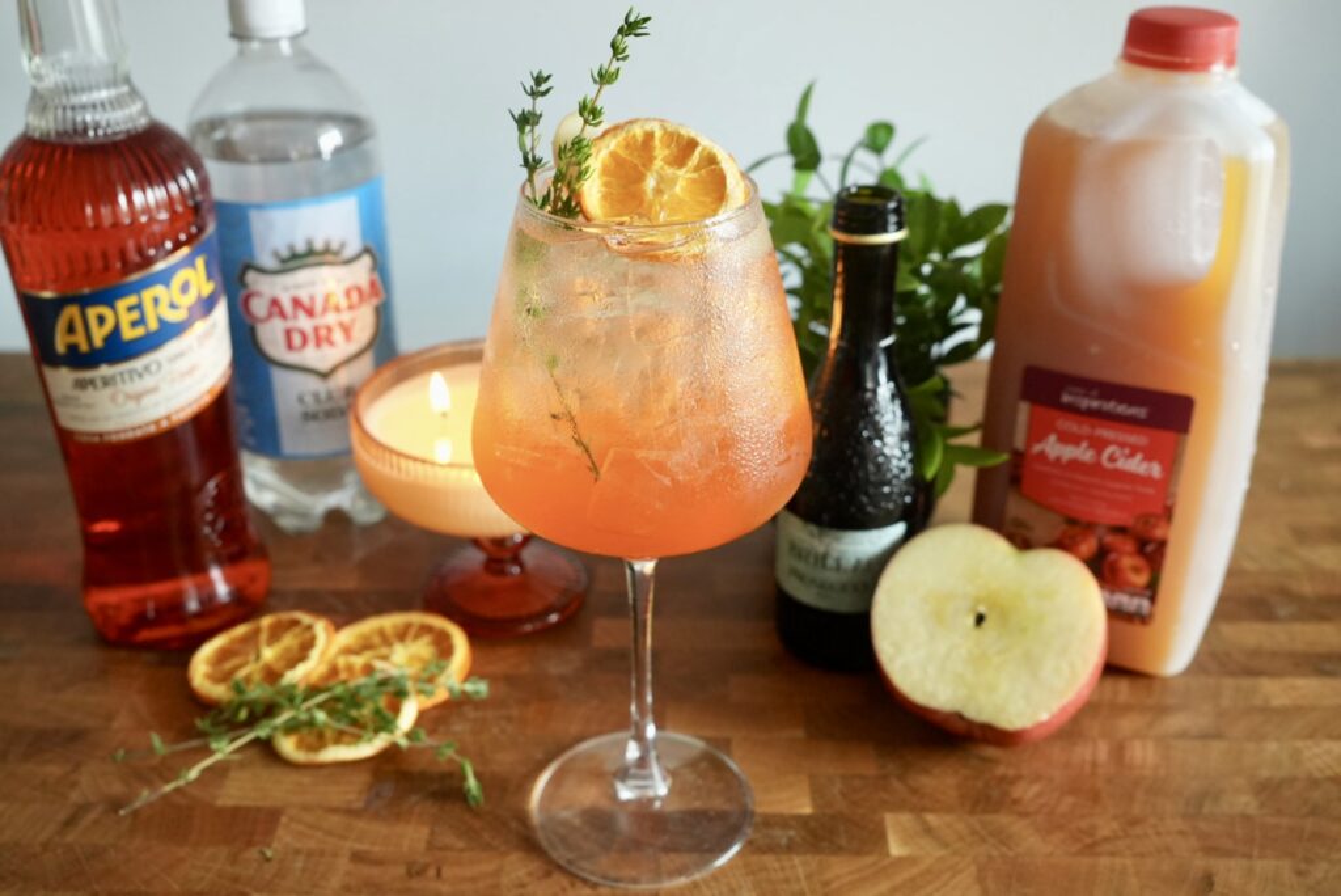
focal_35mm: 37
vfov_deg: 36.1
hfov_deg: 52.0
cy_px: 448
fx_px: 1375
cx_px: 670
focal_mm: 24.6
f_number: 4.5
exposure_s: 1/125
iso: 1600
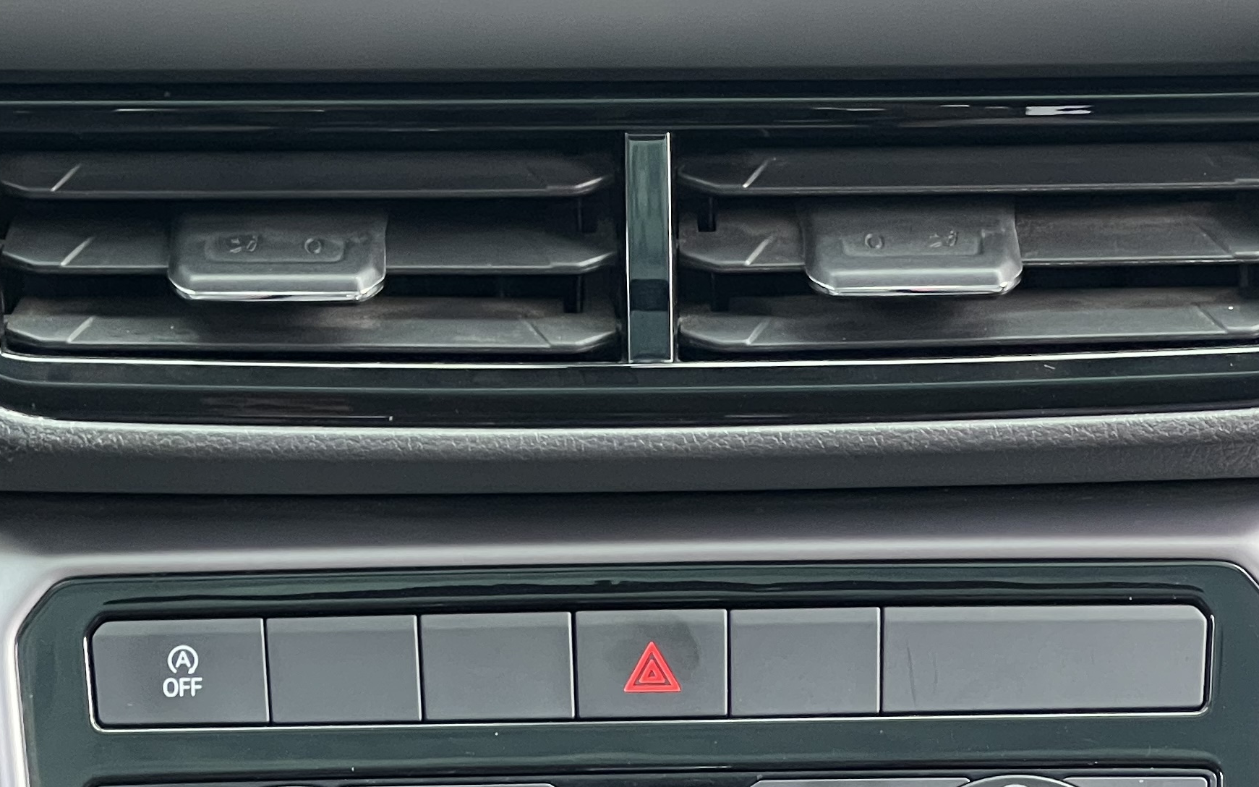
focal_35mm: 189
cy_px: 168
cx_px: 592
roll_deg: +0.3
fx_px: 6485
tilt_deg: -16.4
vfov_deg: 6.9
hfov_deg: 11.1
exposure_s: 1/97
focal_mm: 9
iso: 250
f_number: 2.8
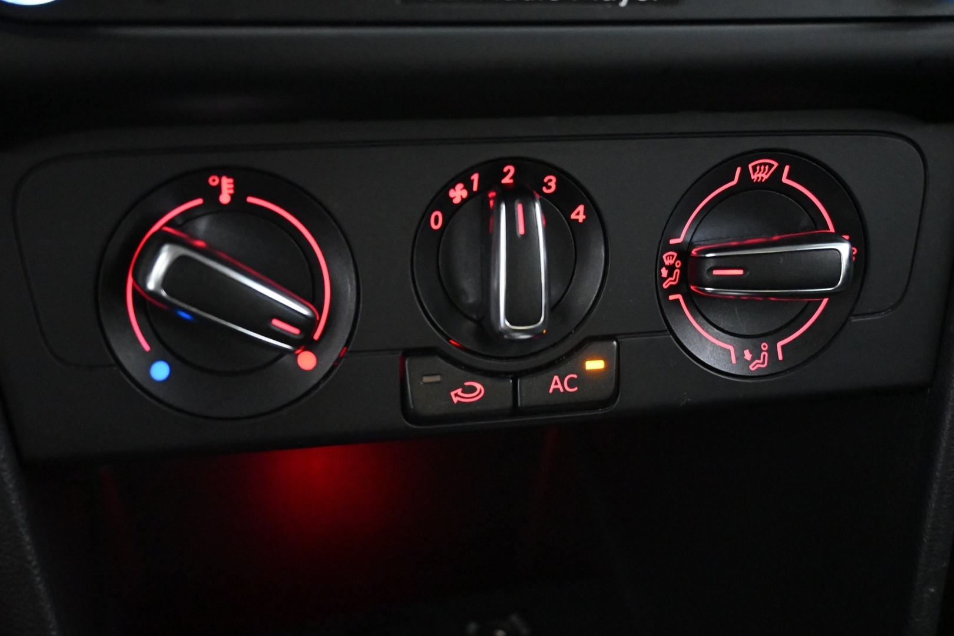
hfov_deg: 47.2
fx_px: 1093
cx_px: 477
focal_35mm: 41
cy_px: 318
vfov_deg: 32.4
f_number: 4.5
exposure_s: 1/40
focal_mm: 27.5
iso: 9000
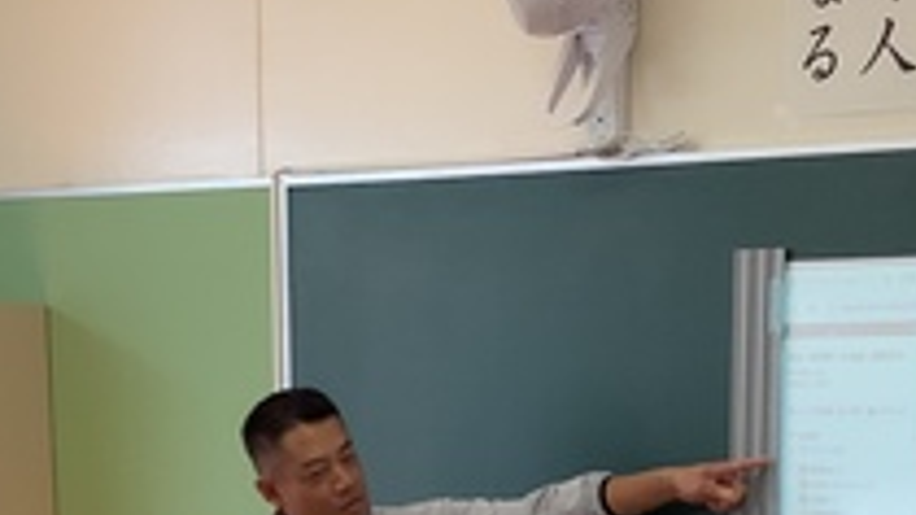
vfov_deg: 11.0
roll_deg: +0.3
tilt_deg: -12.4
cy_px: 930
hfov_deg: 20.7
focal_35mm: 103
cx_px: 589
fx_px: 2501
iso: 50
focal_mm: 3.3
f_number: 2.4
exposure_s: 1/120
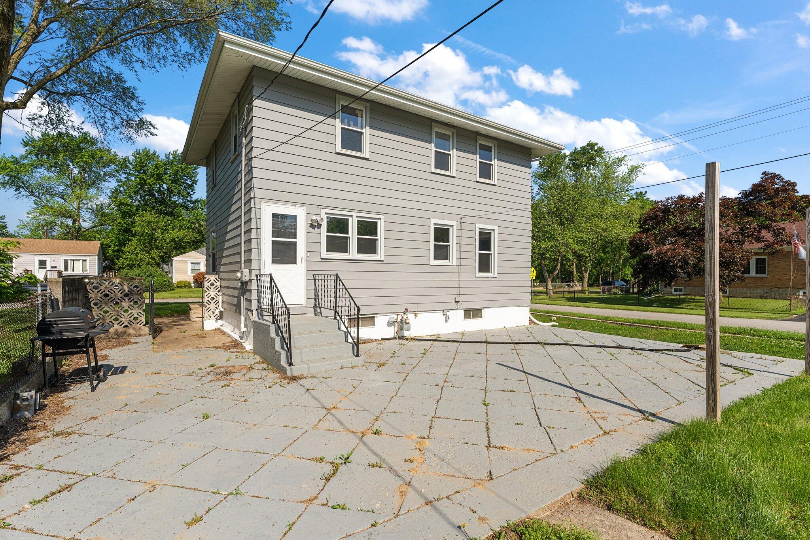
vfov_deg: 72.0
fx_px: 371
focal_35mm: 16
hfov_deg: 95.0
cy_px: 270
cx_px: 405
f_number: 8
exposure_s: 1/160
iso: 200
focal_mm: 16.5
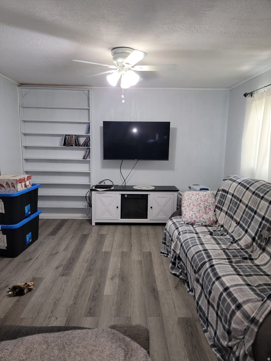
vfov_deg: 71.6
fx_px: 251
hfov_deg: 56.8
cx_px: 136
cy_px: 180
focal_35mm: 24
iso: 100
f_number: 1.8
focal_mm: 6.7
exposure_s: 1/40
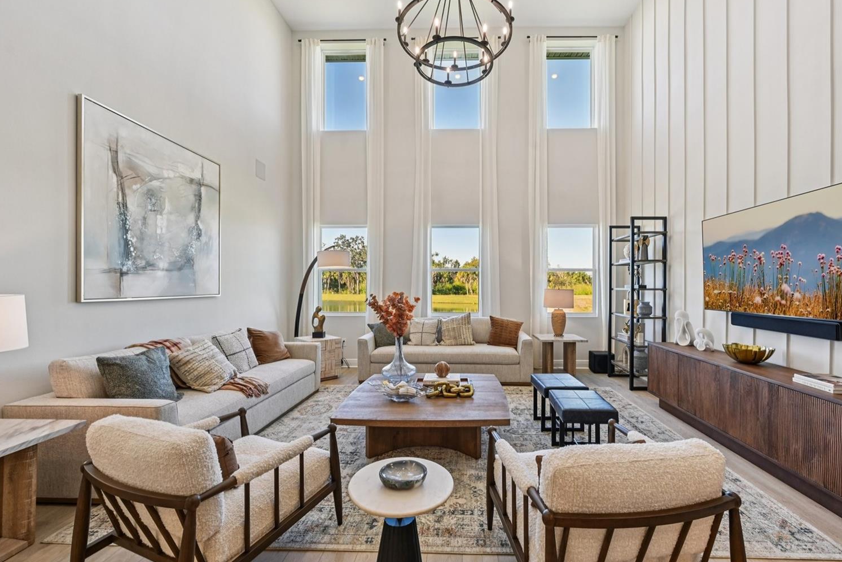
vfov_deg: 77.3
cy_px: 284
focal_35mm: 15
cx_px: 447
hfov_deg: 100.3
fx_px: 351
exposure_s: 1/100
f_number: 8
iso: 400
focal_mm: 14
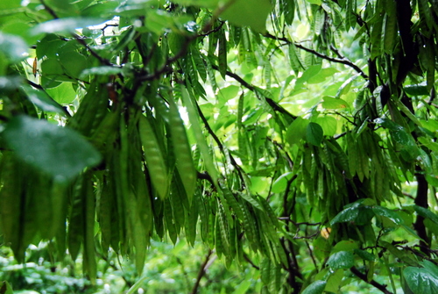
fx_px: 512
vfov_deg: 32.0
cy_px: 147
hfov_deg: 46.3
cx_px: 219
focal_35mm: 42
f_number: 4.5
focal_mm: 28
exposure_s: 1/30
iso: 800
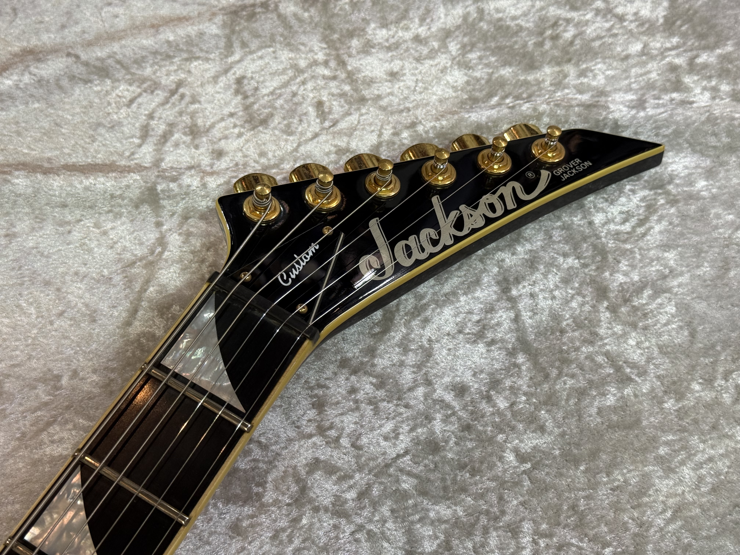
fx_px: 1026
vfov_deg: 30.3
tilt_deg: -62.7
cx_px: 370
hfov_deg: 39.7
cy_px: 278
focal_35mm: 48
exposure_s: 1/60
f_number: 1.78
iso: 125
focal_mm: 6.76
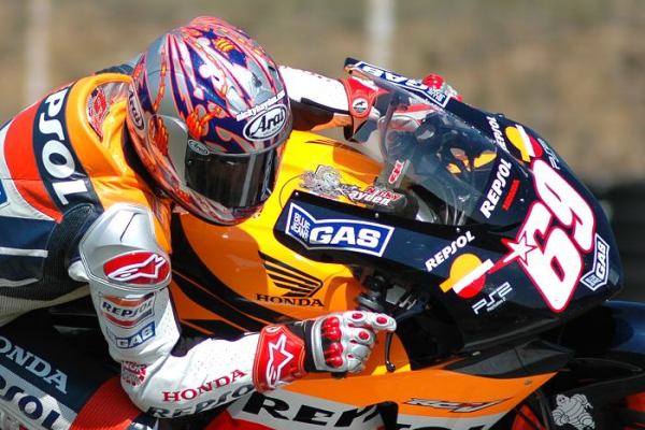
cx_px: 322
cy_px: 215
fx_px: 4837
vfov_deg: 5.1
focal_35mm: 270
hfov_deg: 7.6
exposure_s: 1/3200
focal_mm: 180
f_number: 2.8
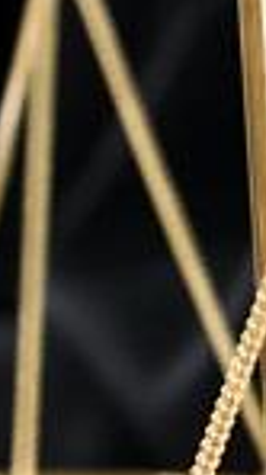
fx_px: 3770
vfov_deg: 7.2
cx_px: -449
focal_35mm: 300
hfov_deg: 3.9
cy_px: 364
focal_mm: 35
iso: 500
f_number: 2
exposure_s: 1/80
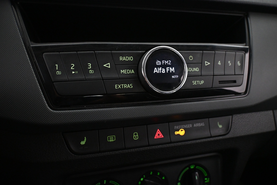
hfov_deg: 63.2
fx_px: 225
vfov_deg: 44.6
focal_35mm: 29
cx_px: 138
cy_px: 92
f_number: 3.8
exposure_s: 1/50
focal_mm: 19.5
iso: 4000
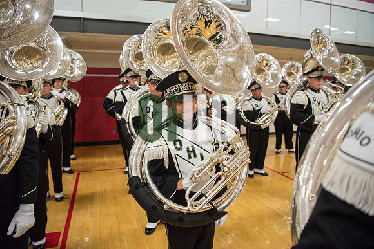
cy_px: 124
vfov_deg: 53.2
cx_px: 187
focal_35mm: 24
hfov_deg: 73.7
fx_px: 249
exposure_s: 1/320
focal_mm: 24
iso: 2000
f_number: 3.2
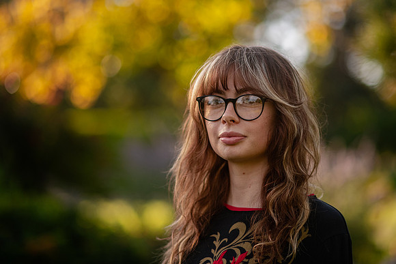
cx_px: 208
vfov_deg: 12.4
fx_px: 1213
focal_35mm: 110
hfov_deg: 18.5
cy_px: 125
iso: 800
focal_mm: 105
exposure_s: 1/3200
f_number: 2
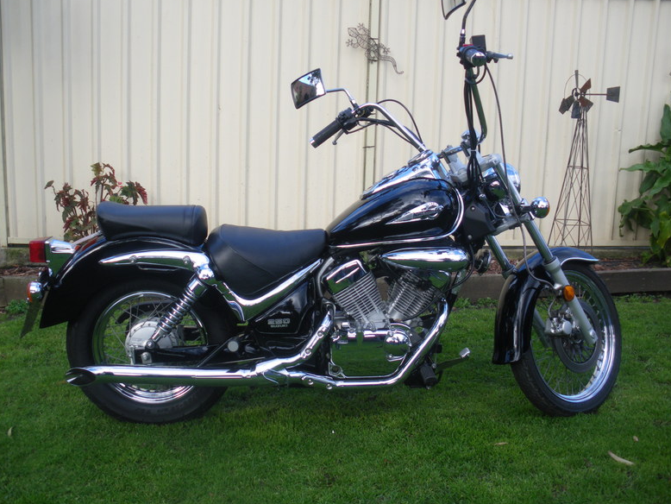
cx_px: 336
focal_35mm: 37
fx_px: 717
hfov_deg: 50.1
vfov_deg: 38.7
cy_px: 253
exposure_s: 1/125
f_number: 3.5
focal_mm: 6.3
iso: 64
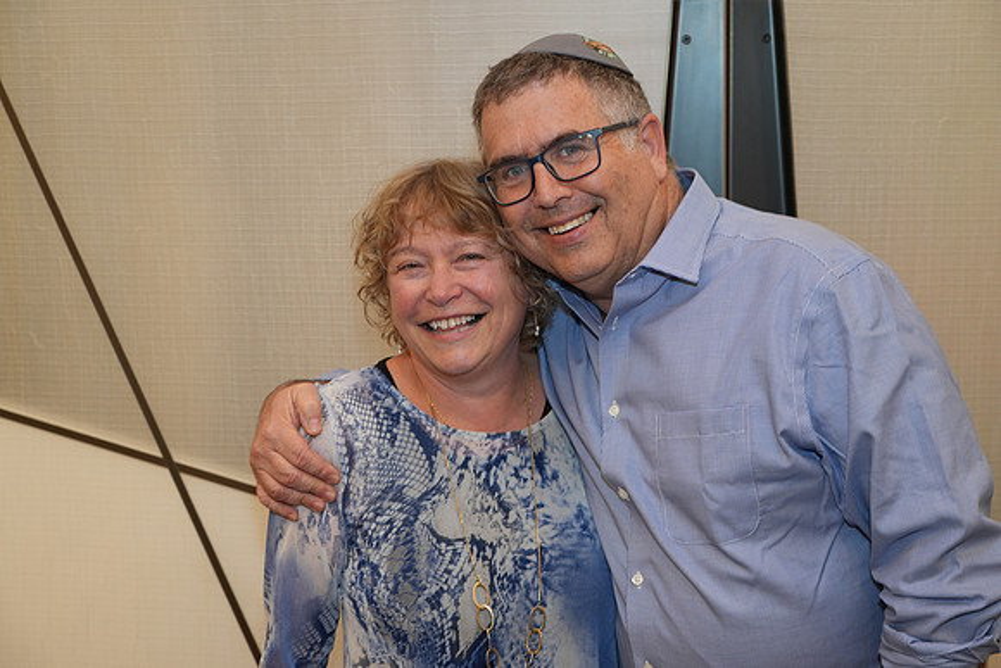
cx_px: 500
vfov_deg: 22.6
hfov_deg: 33.4
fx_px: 1669
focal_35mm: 60
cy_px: 334
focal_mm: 60
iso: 640
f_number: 4
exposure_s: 1/80
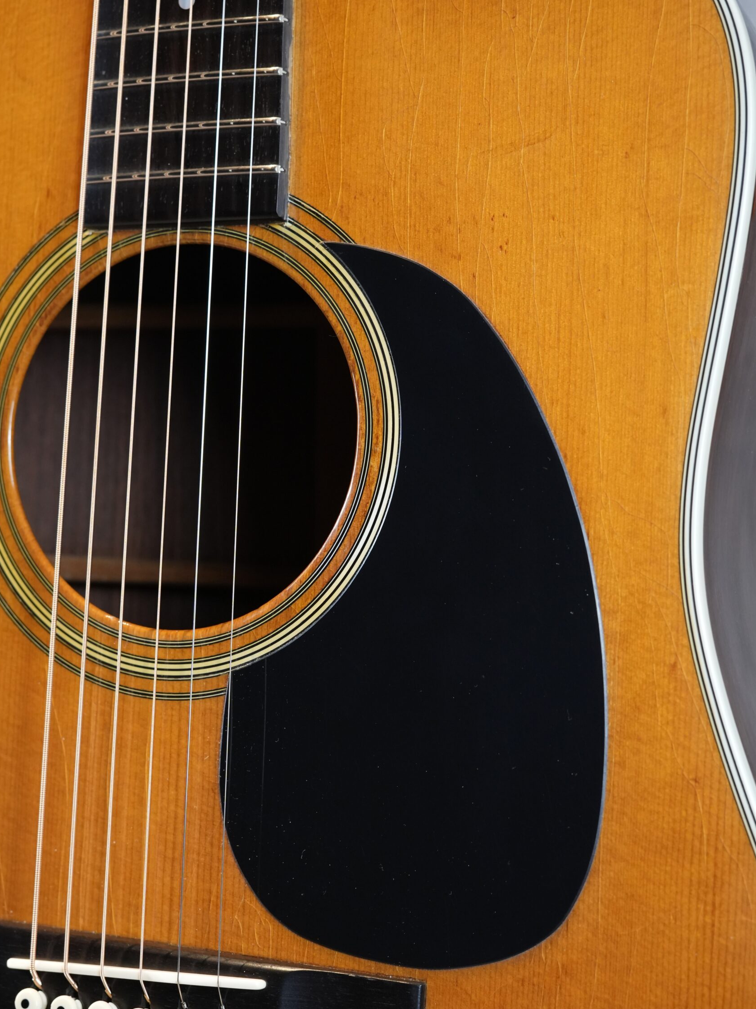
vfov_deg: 34.9
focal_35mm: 55
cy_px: 561
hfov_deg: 26.6
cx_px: 373
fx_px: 1602
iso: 2500
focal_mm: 50
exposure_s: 1/15
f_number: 6.3
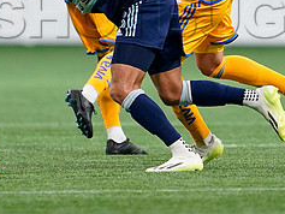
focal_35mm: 941
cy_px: 5
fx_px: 7751
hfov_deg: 2.1
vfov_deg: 1.6
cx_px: 220
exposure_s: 1/1250
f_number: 2.8
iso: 2000
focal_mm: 400
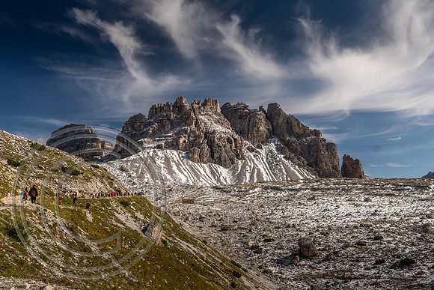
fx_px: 434
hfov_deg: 53.1
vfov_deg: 36.9
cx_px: 217
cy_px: 145
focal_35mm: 36
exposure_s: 1/800
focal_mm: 24
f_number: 6.3
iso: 400
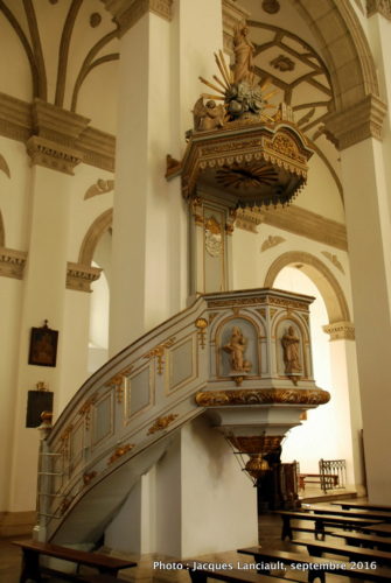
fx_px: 536
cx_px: 196
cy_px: 292
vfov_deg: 57.2
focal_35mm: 33
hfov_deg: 40.1
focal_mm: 22
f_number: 3.8
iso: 800
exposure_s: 1/50
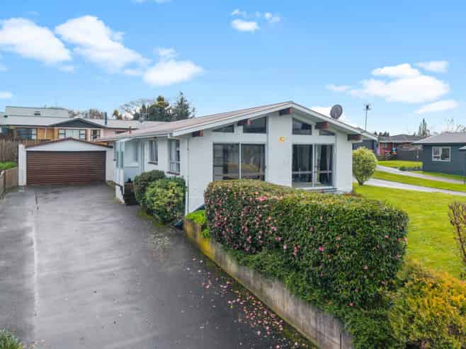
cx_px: 233
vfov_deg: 56.8
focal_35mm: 24
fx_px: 323
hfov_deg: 71.6
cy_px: 174
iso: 200
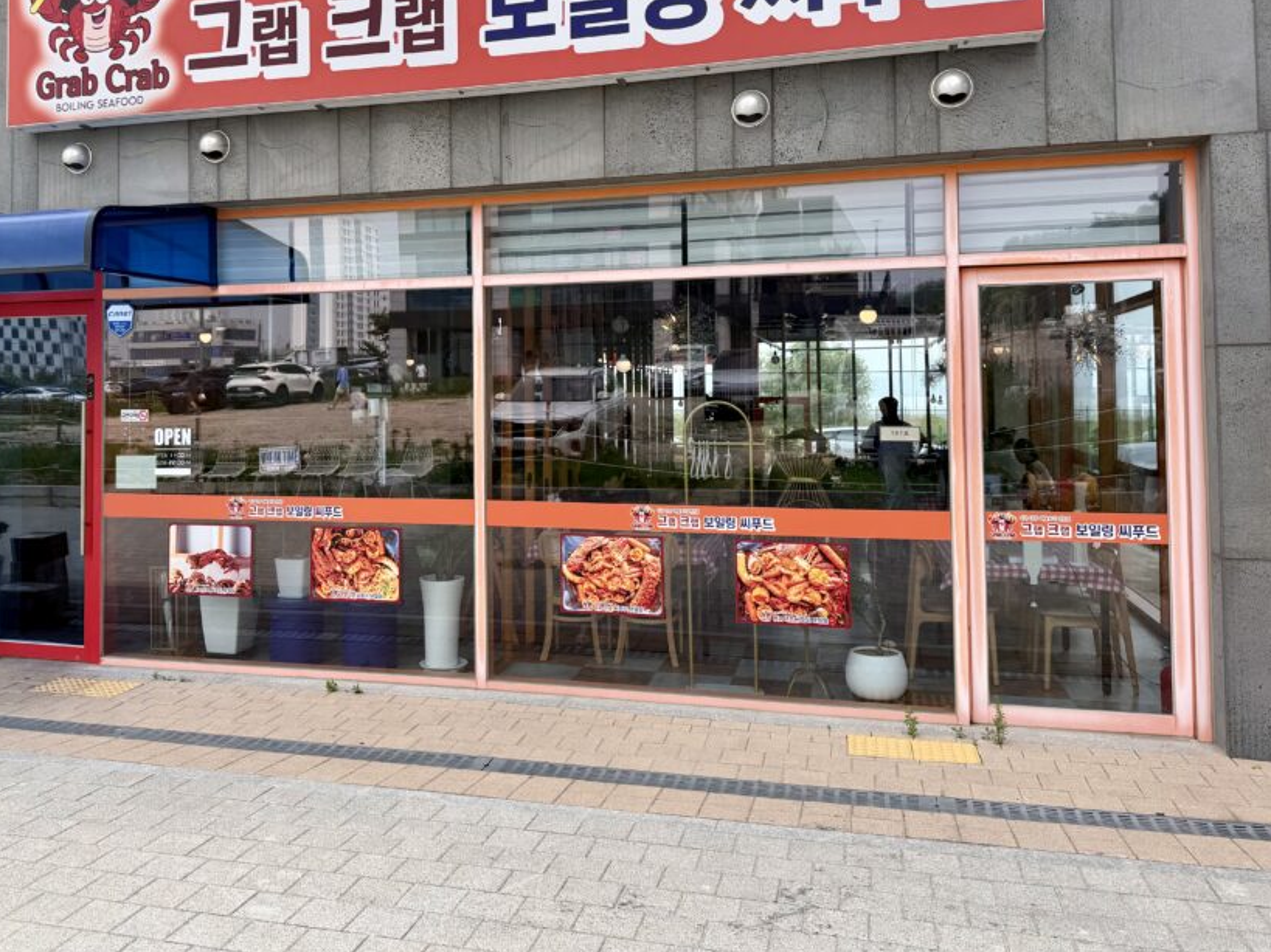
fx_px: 1101
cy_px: 363
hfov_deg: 59.6
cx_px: 531
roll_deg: +1.0
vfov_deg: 46.4
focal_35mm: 30
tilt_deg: +2.2
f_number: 1.78
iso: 80
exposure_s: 1/1770
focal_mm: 6.76
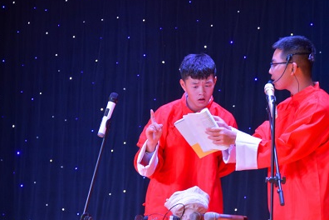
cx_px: 204
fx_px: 1815
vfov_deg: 6.9
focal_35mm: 199
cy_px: 126
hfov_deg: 10.4
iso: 800
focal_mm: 105
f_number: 5.6
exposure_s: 1/40
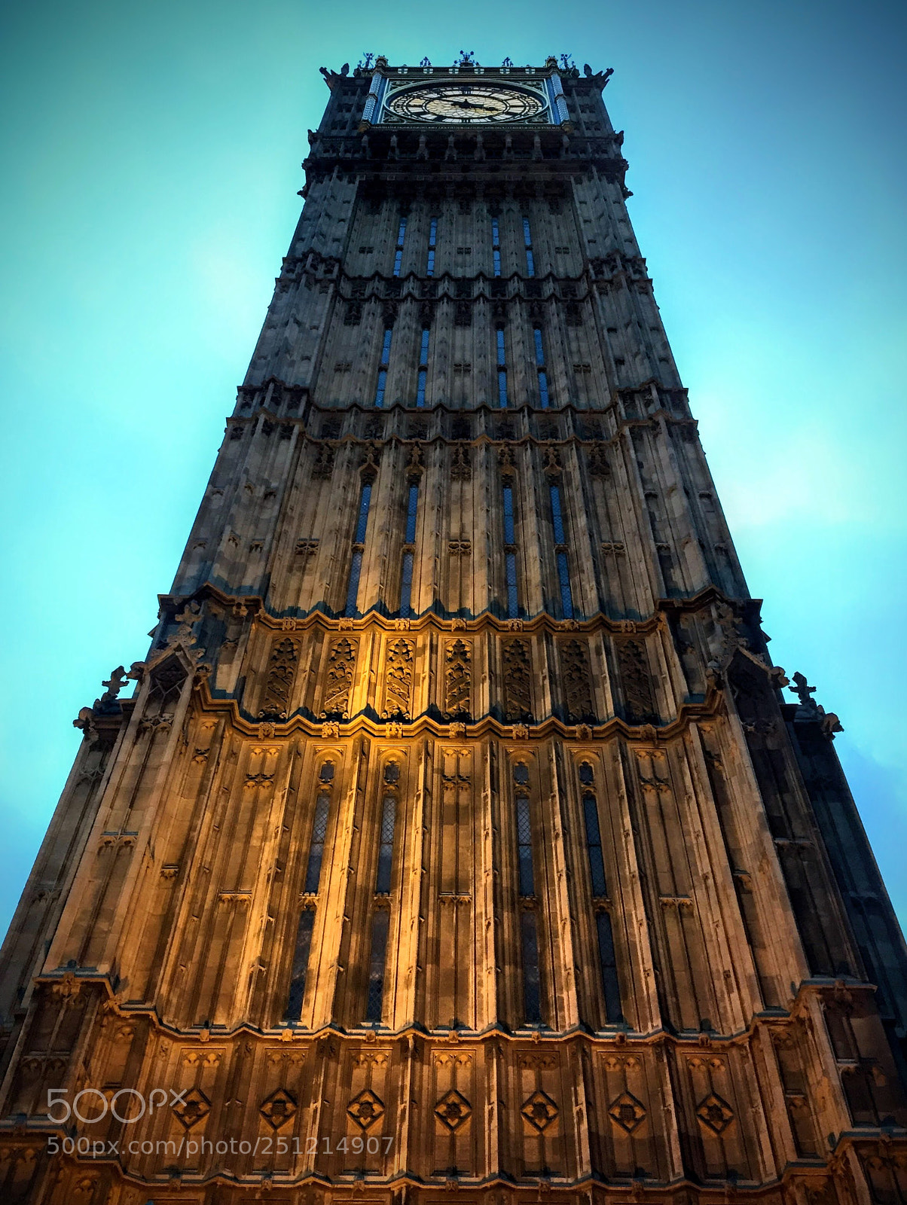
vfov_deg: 61.6
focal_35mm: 29
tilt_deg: +51.8
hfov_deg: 48.3
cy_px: 602
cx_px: 454
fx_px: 1011
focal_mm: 4.15
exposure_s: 1/33
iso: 64
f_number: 2.2
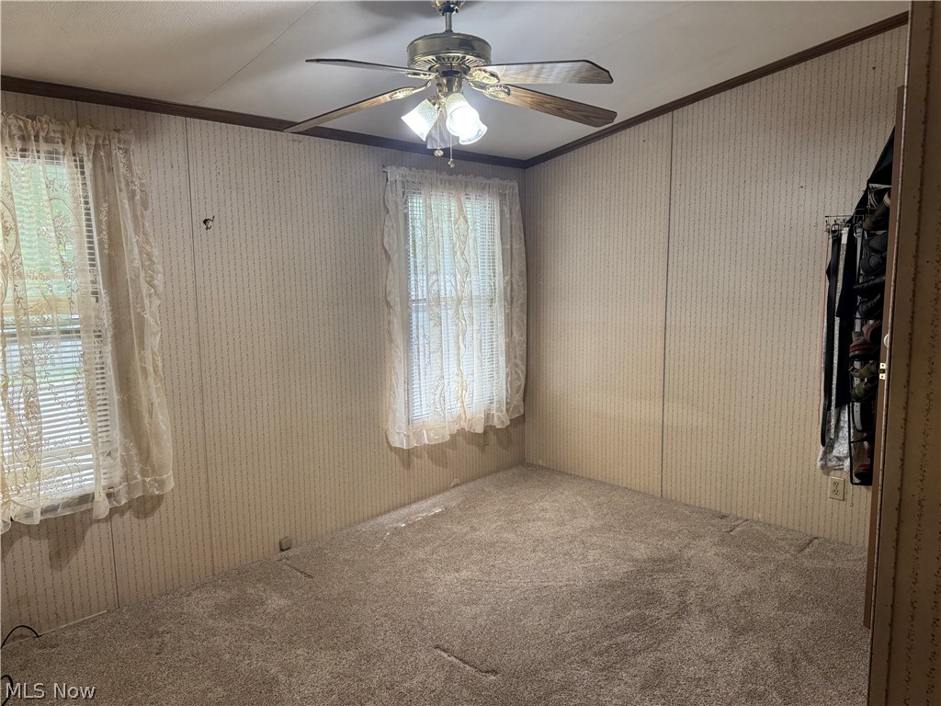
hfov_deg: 71.6
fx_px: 652
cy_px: 353
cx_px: 470
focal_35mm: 24
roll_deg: +0.9
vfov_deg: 56.8
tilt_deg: -8.3
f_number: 1.78
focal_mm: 6.76
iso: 200
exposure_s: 1/120
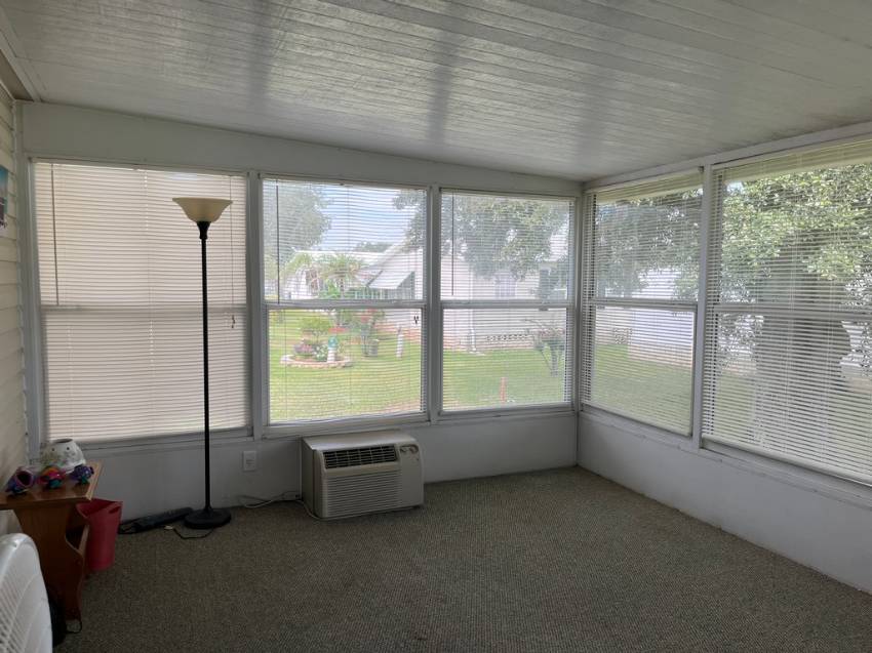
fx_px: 655
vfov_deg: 53.0
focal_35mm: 26
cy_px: 326
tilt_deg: -5.3
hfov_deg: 67.3
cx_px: 436
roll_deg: -0.3
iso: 50
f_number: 1.6
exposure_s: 1/348
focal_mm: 5.1
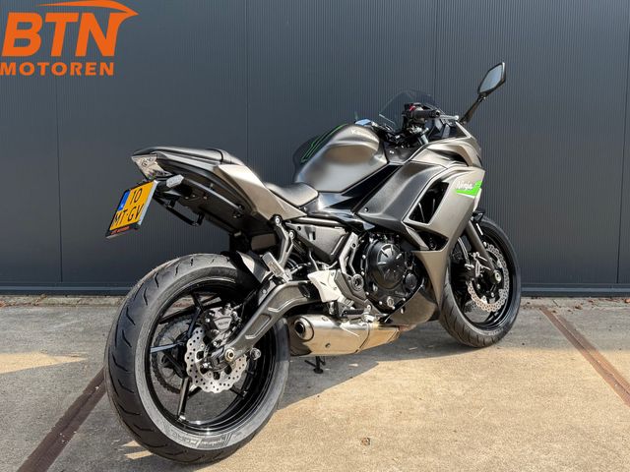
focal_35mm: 24
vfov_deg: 56.8
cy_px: 236
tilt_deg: -5.8
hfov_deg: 71.6
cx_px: 315
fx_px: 437
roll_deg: -0.7
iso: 80
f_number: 1.78
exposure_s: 1/1005
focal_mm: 6.76
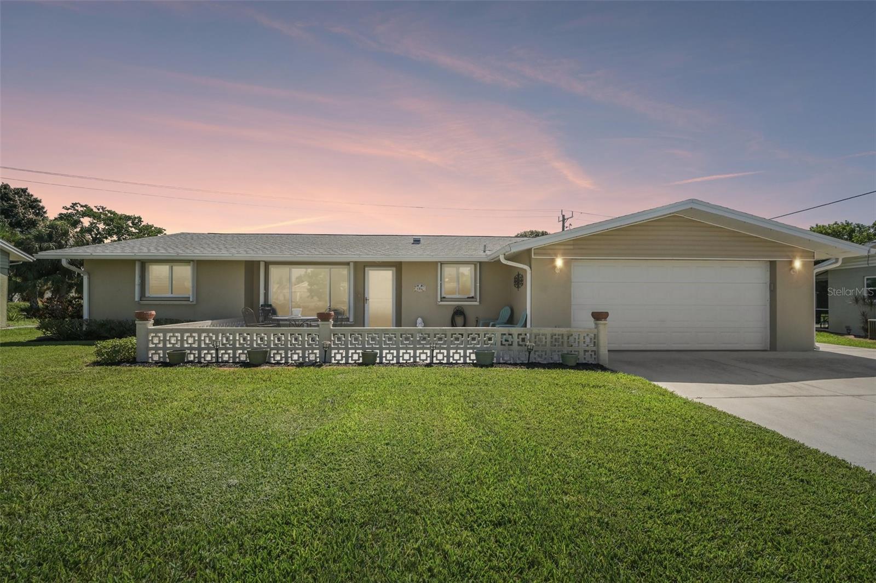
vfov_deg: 73.7
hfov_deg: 96.7
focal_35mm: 16
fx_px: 389
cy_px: 292
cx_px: 438
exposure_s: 1/1250
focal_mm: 16
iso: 400
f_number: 8
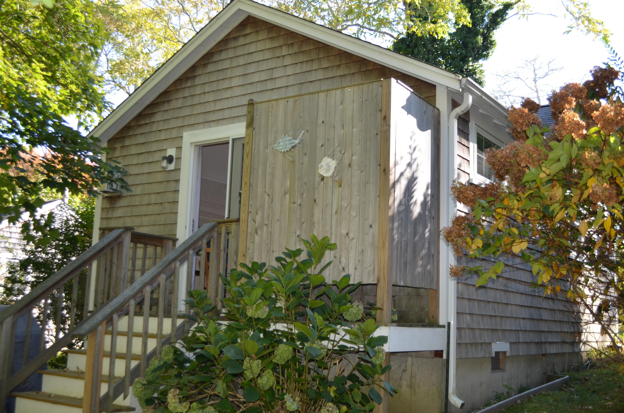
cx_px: 312
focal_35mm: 39
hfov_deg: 49.6
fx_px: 675
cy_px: 206
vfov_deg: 34.1
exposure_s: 1/160
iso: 200
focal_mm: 26
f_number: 4.2
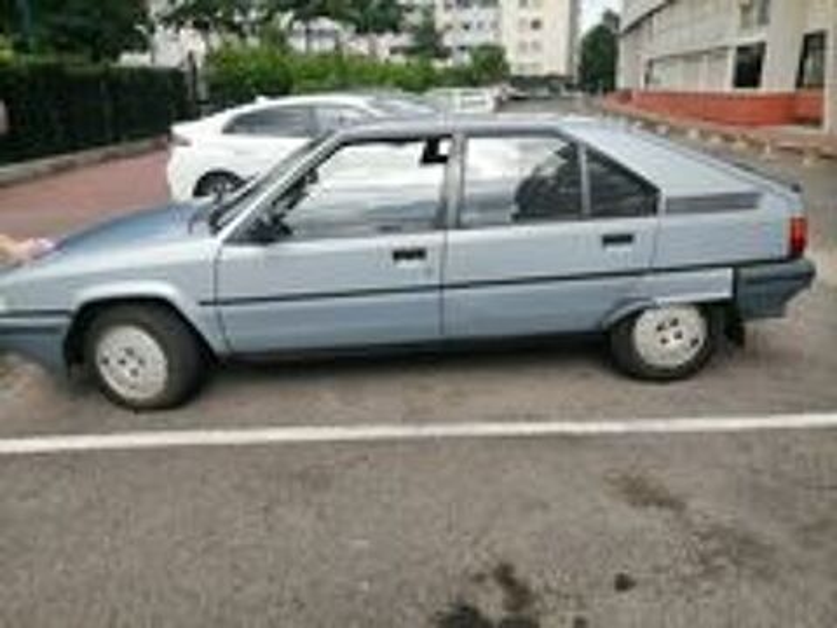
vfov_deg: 53.1
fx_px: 629
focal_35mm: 26
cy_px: 314
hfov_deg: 67.3
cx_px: 418
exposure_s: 1/1094
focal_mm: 3.62
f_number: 1.8
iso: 50
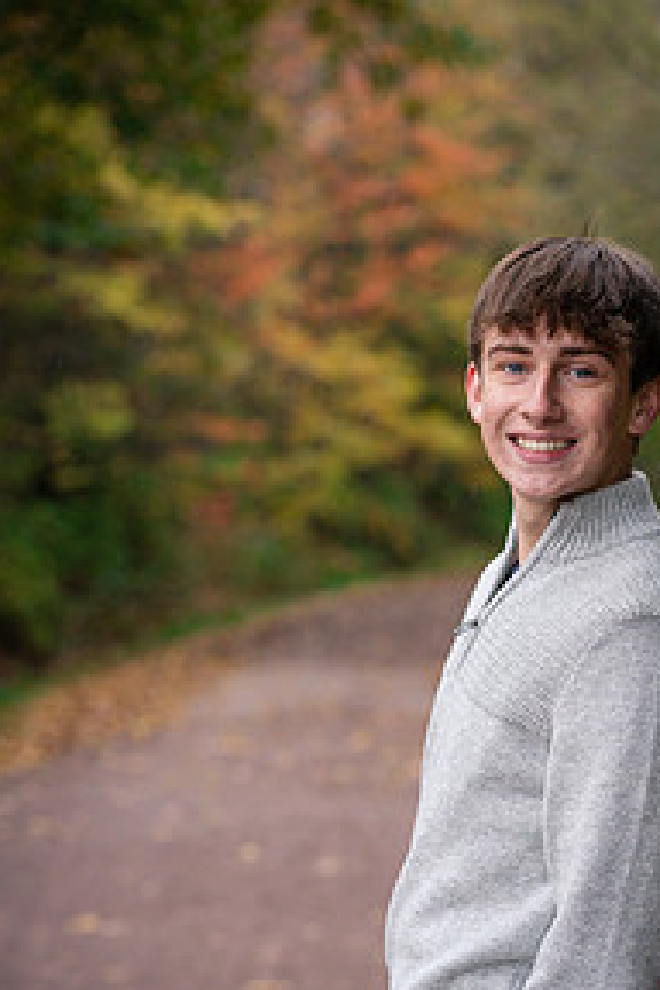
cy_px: 653
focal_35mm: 133
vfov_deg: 15.4
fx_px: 3657
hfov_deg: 10.3
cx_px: 495
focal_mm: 85
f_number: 3.5
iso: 640
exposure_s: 1/400
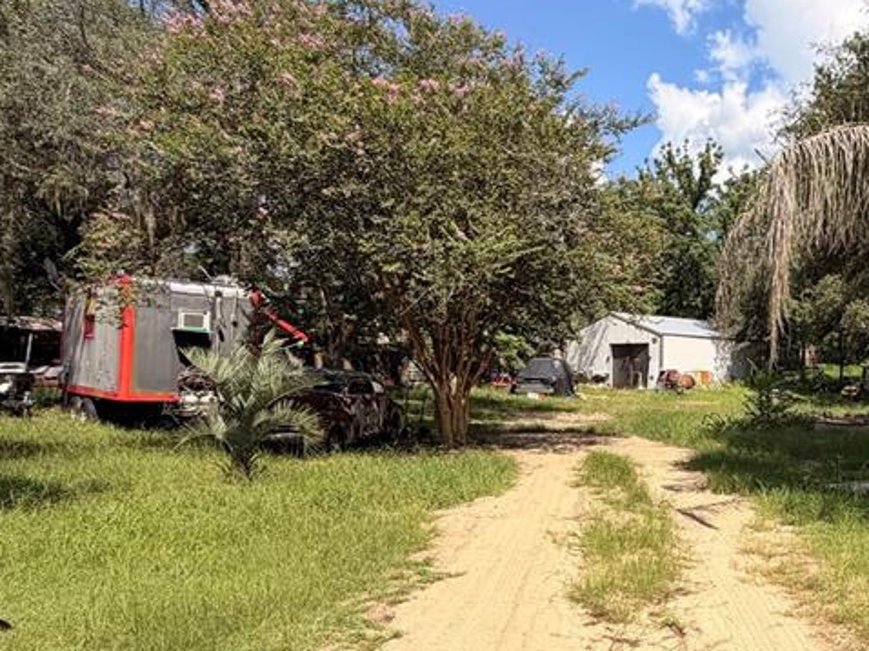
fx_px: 753
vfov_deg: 46.5
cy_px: 386
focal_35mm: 30
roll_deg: +0.1
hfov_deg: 55.2
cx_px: 711
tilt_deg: -2.2
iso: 20
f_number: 2.2
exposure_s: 1/864
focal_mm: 2.22
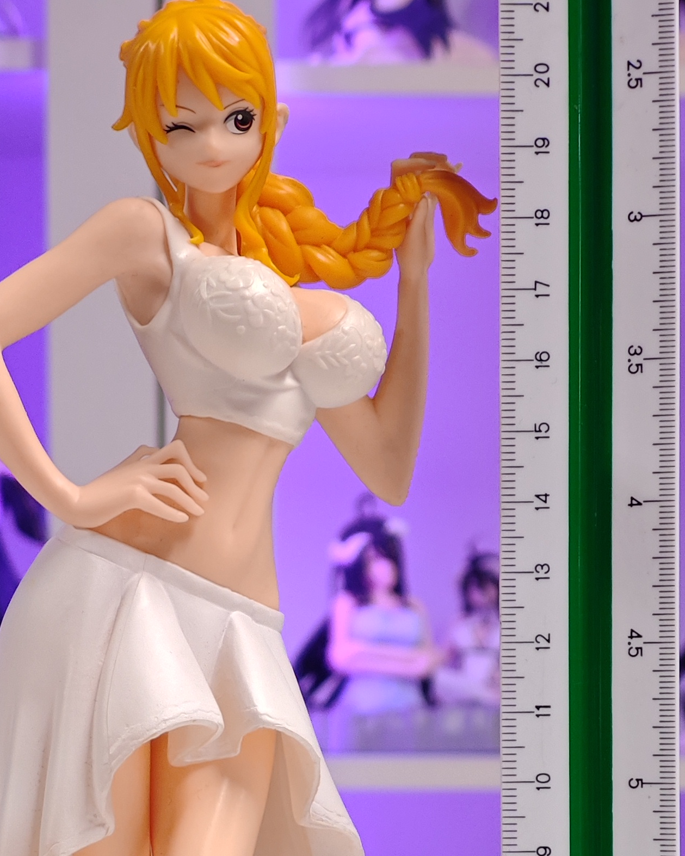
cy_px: 792
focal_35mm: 162
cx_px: 238
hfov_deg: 9.5
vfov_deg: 11.8
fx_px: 4104
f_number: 2.4
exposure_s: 1/18.4
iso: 400
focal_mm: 7.48
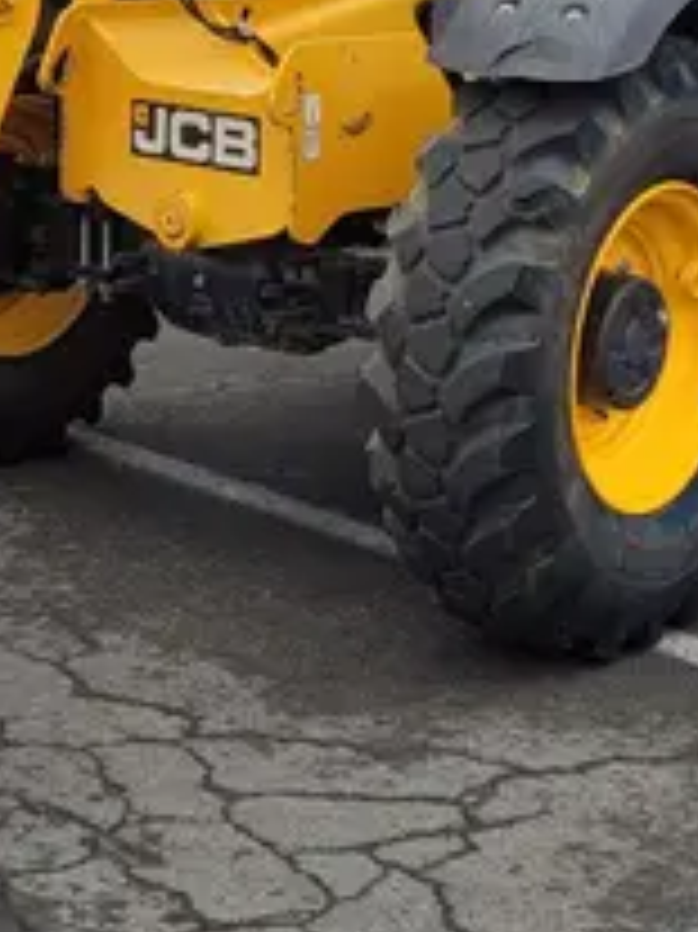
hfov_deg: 16.0
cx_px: 279
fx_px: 2476
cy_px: 74
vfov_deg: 20.8
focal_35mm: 92
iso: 40
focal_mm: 5.4
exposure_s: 1/329
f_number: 1.8
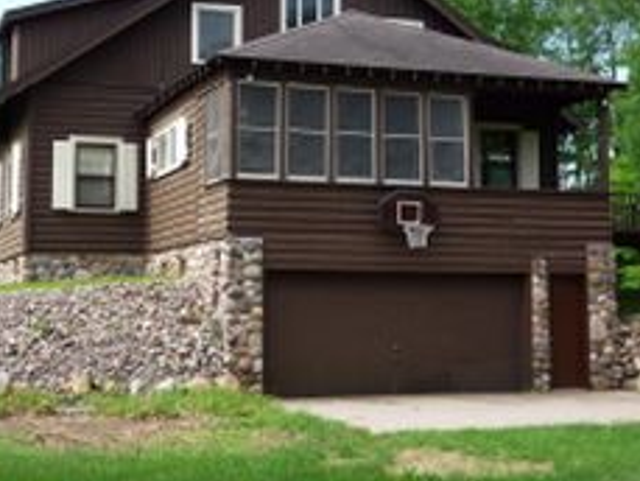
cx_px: 307
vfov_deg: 21.3
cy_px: 199
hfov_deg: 28.1
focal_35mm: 69
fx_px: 1276
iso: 100
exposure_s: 1/200
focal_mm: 7.5
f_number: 4.5
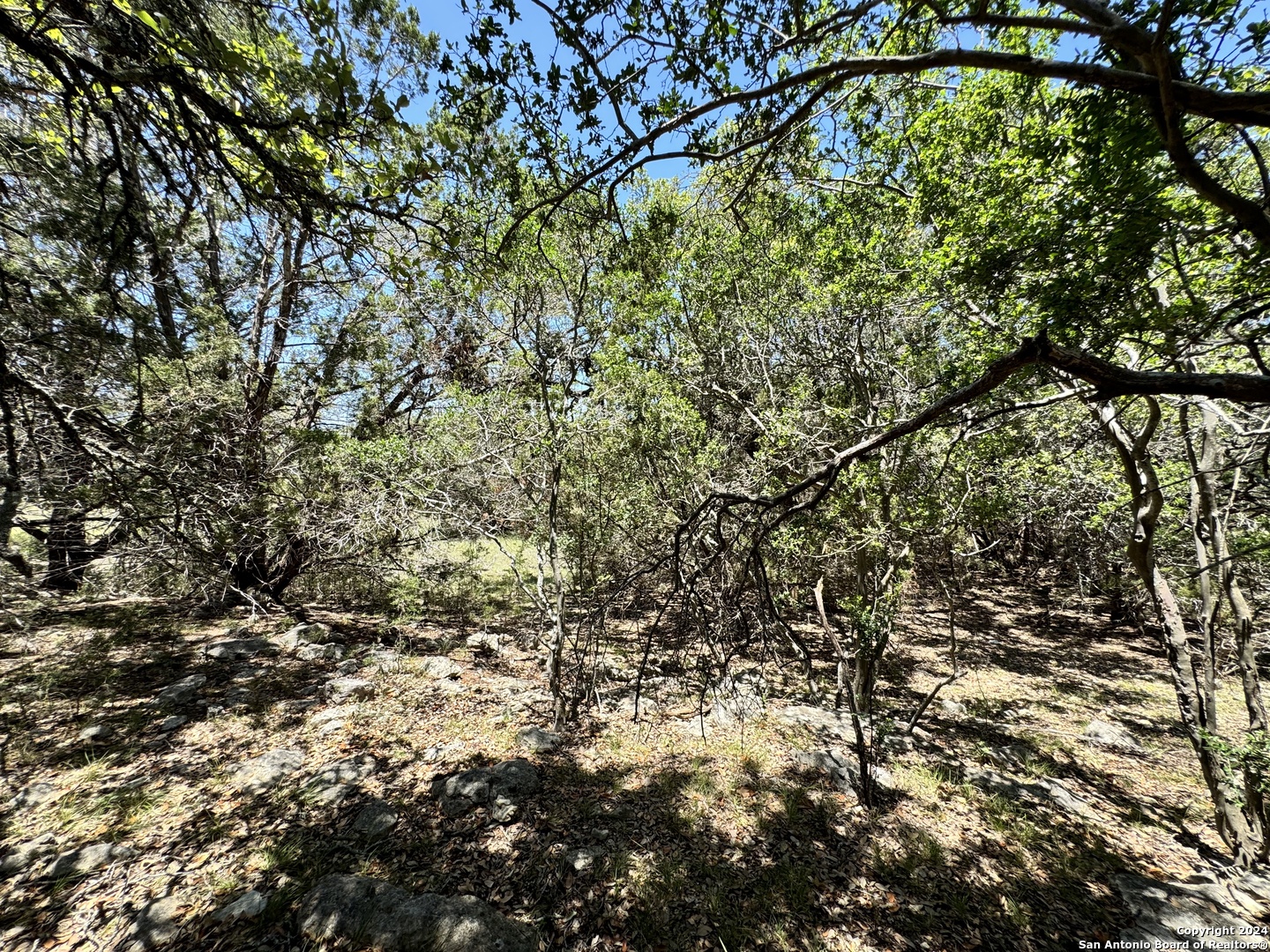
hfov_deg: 102.1
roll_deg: +0.4
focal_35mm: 14
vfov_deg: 85.7
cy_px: 476
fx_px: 514
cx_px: 635
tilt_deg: -3.8
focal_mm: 2.22
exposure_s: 1/443
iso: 40
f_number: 2.2
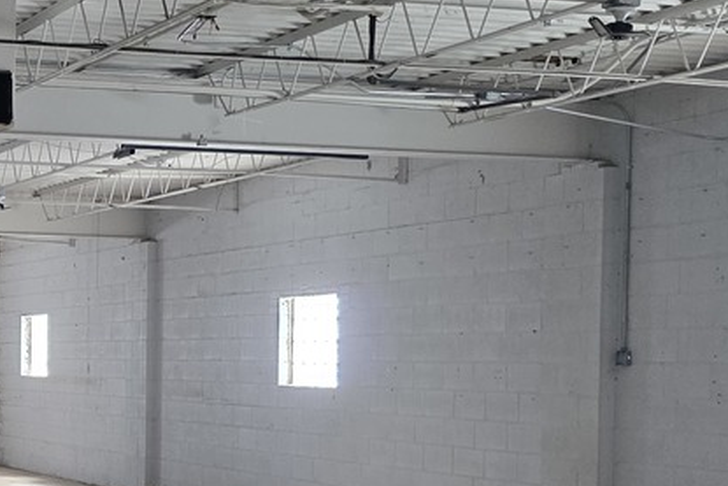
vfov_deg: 16.3
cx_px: -163
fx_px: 1679
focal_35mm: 83
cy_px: 414
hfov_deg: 22.4
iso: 160
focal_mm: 6.3
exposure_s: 1/120
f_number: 1.7
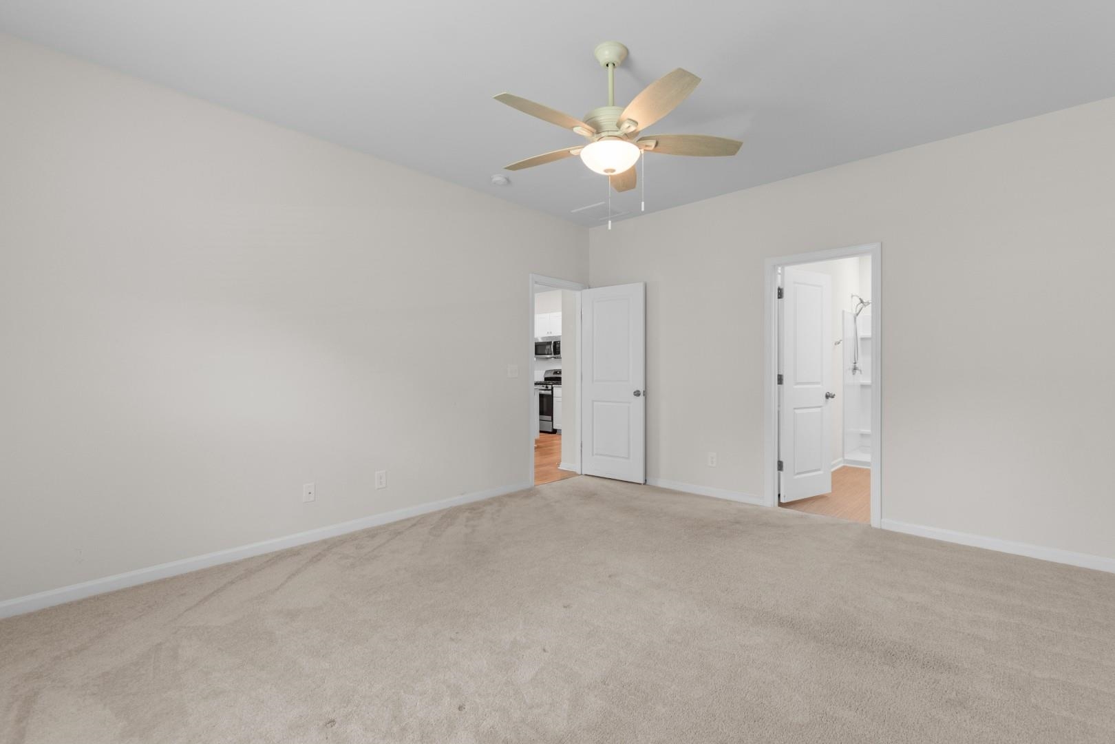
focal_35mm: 15
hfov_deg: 100.4
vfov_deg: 77.3
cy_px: 372
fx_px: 465
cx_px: 558
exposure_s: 1/4
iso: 100
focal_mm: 10
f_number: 4.5
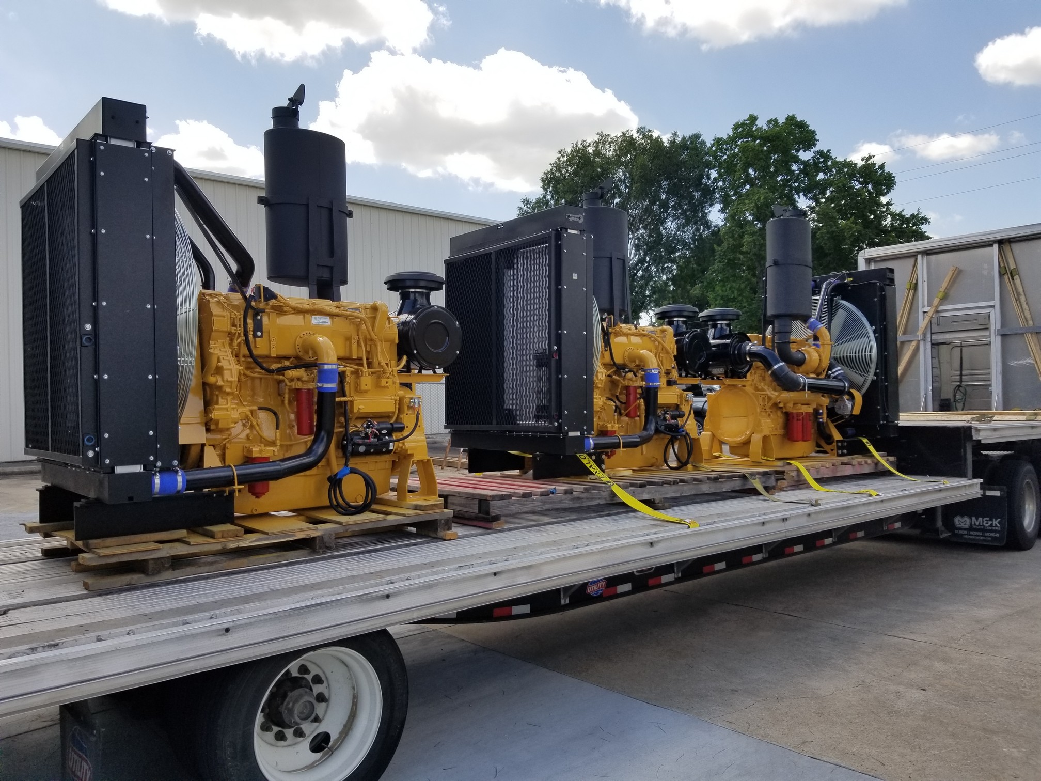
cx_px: 520
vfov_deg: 53.1
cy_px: 390
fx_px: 782
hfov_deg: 67.3
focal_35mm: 26
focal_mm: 4.25
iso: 50
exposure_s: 1/1912
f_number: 1.7
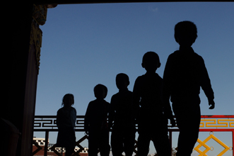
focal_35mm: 49
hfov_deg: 39.4
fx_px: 318
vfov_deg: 27.2
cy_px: 110
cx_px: 173
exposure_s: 1/500
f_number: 11
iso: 200
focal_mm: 18
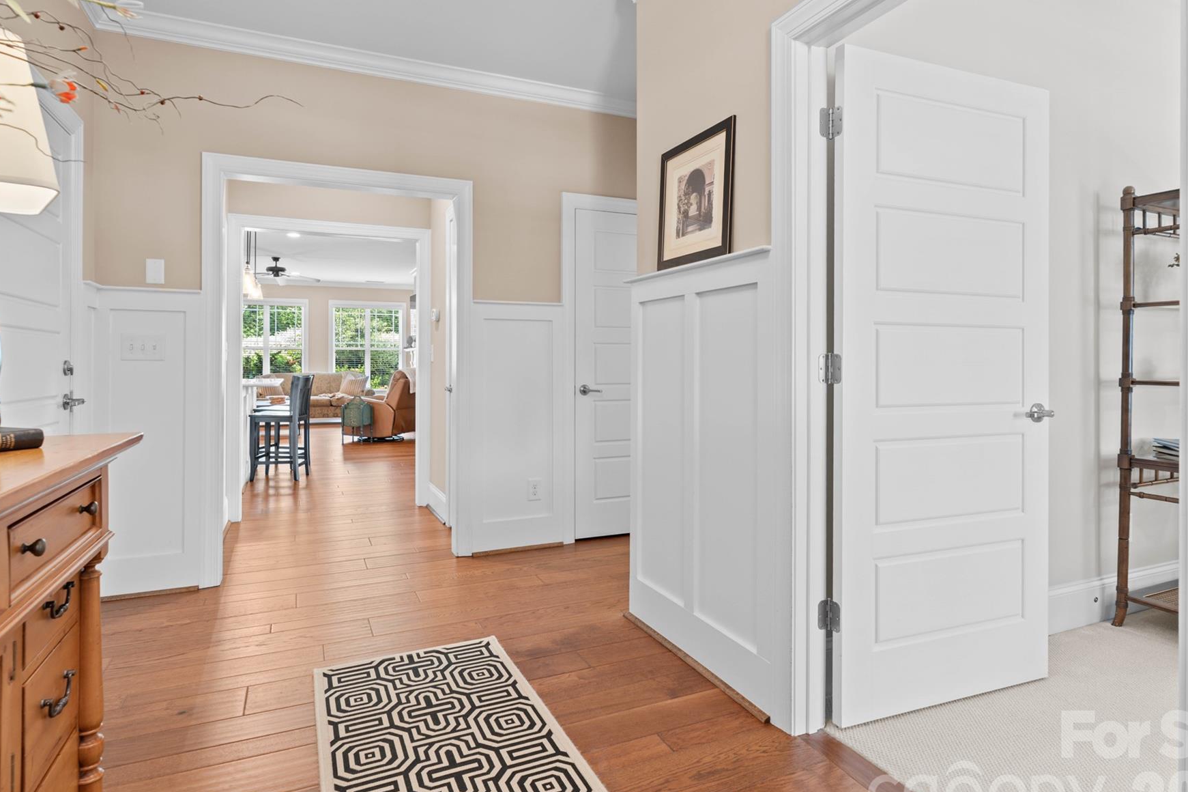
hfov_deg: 84.0
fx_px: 660
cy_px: 379
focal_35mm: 20
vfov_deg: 61.9
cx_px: 580
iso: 100
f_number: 7.1
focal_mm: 17
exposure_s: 1.6
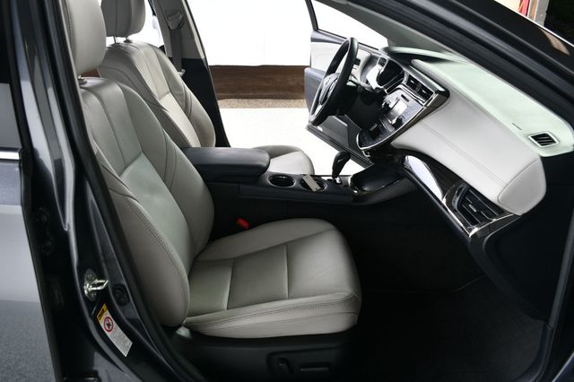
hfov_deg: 62.0
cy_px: 191
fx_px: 478
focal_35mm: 30
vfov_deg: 43.6
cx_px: 287
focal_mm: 20
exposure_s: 1/160
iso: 100
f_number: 5.6
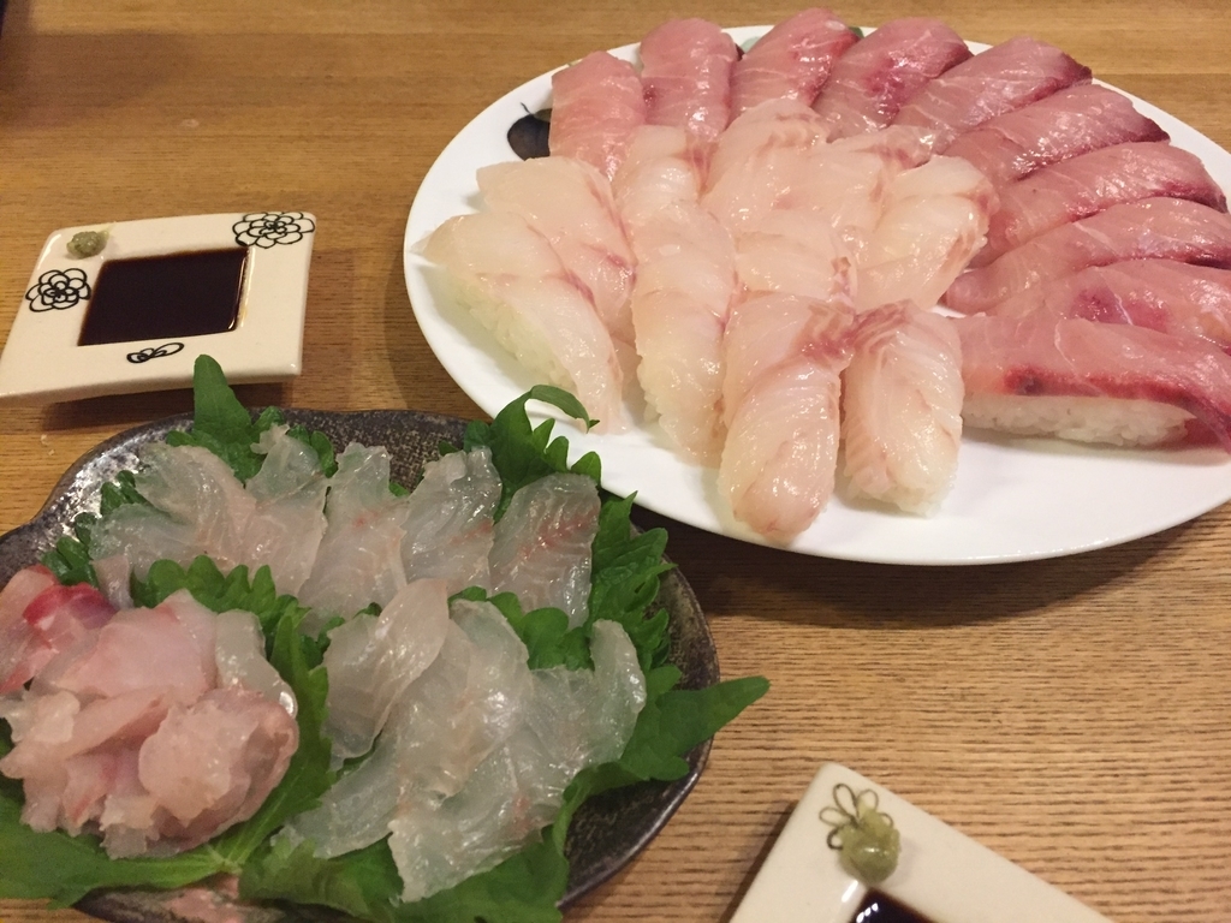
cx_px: 616
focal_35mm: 29
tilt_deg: -45.4
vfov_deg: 48.2
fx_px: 1031
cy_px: 462
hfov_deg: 61.7
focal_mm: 4.15
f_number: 2.2
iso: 250
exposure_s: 1/30
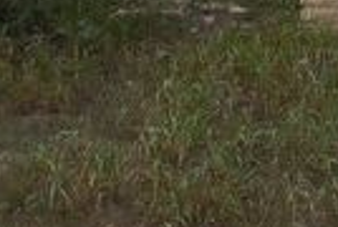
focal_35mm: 161
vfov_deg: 7.7
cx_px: 401
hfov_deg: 12.4
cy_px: -393
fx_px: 1515
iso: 200
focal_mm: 18
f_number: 9
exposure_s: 1/320
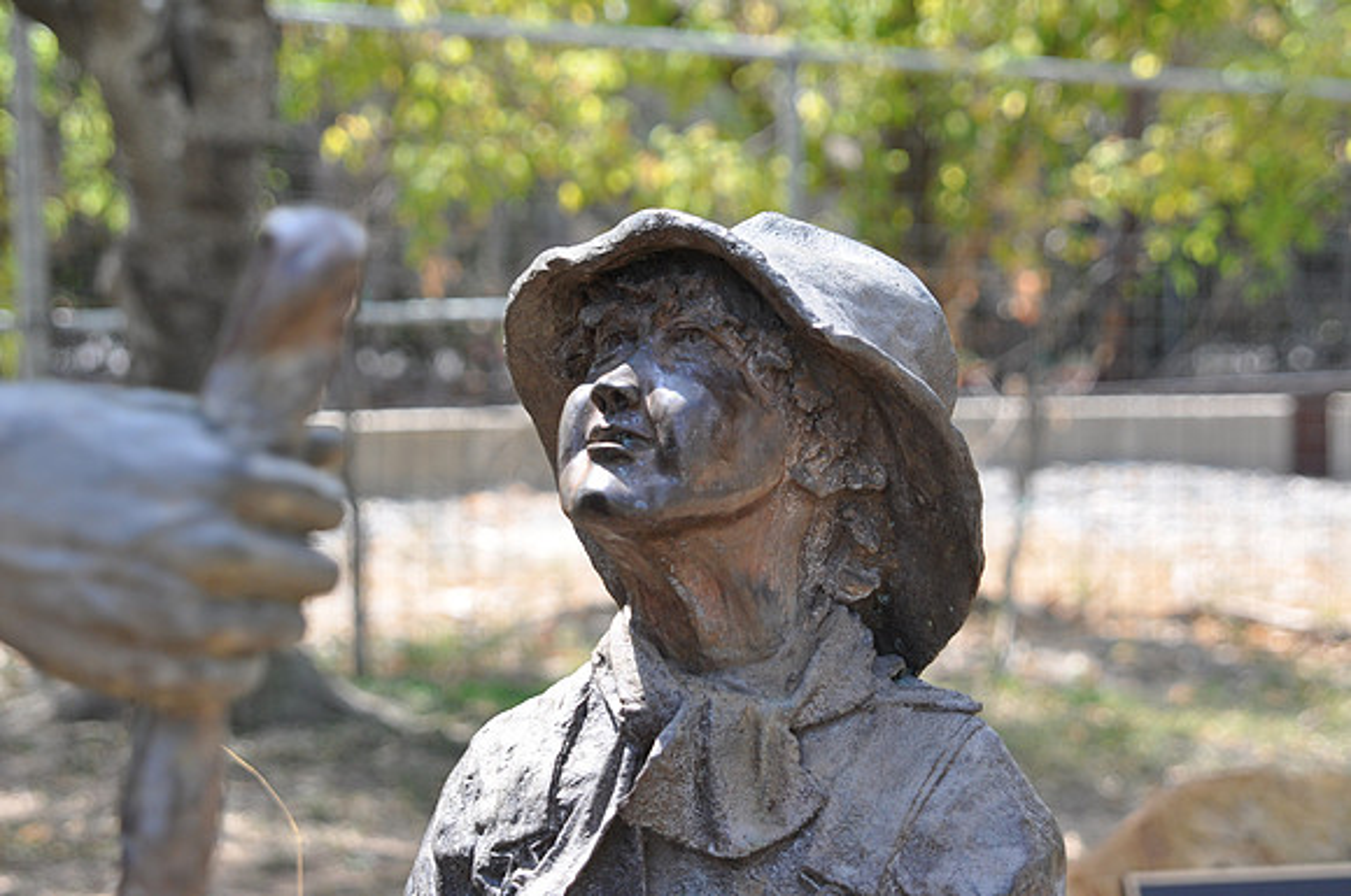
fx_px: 3935
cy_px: 448
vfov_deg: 13.0
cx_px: 676
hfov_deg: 19.5
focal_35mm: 105
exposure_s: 1/250
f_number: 4
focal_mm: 70
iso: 400
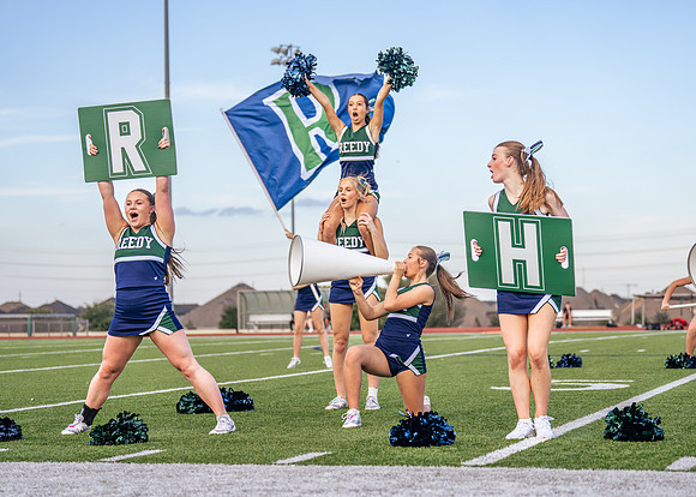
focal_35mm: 76
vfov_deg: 18.9
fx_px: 1495
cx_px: 382
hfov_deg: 26.2
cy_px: 254
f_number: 2.8
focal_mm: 70
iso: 500
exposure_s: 1/2500
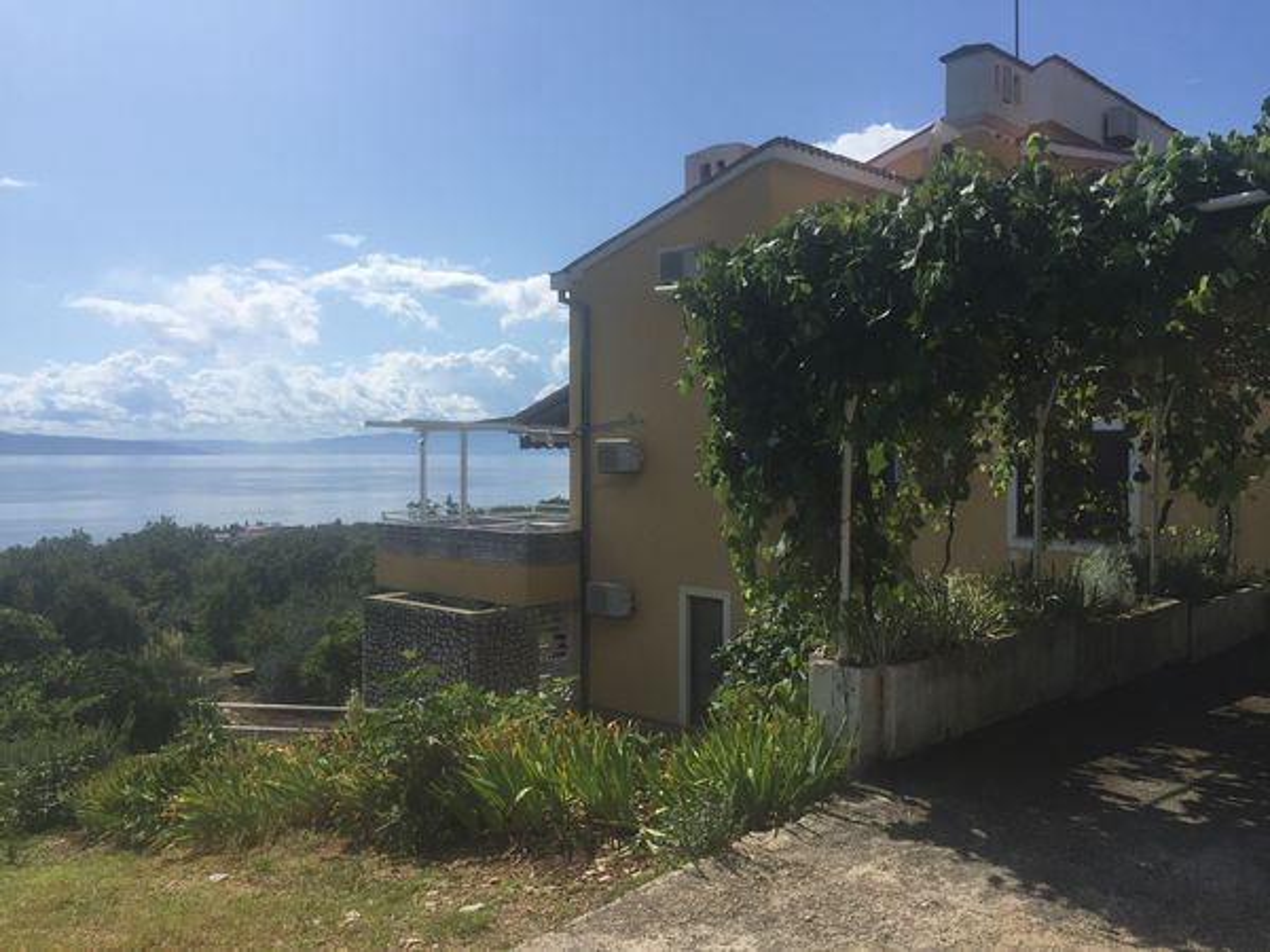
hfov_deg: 61.7
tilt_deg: -2.1
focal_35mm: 29
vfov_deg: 48.2
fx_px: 1064
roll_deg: -1.0
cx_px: 635
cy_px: 476
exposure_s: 1/3968
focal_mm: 4.15
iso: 32
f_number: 2.2
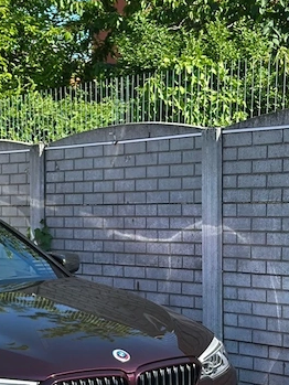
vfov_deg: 17.7
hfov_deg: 13.2
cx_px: -23
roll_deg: +1.3
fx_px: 1224
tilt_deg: -6.2
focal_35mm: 110
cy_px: 314
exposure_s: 1/2976
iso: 100
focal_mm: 6.86
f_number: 1.78
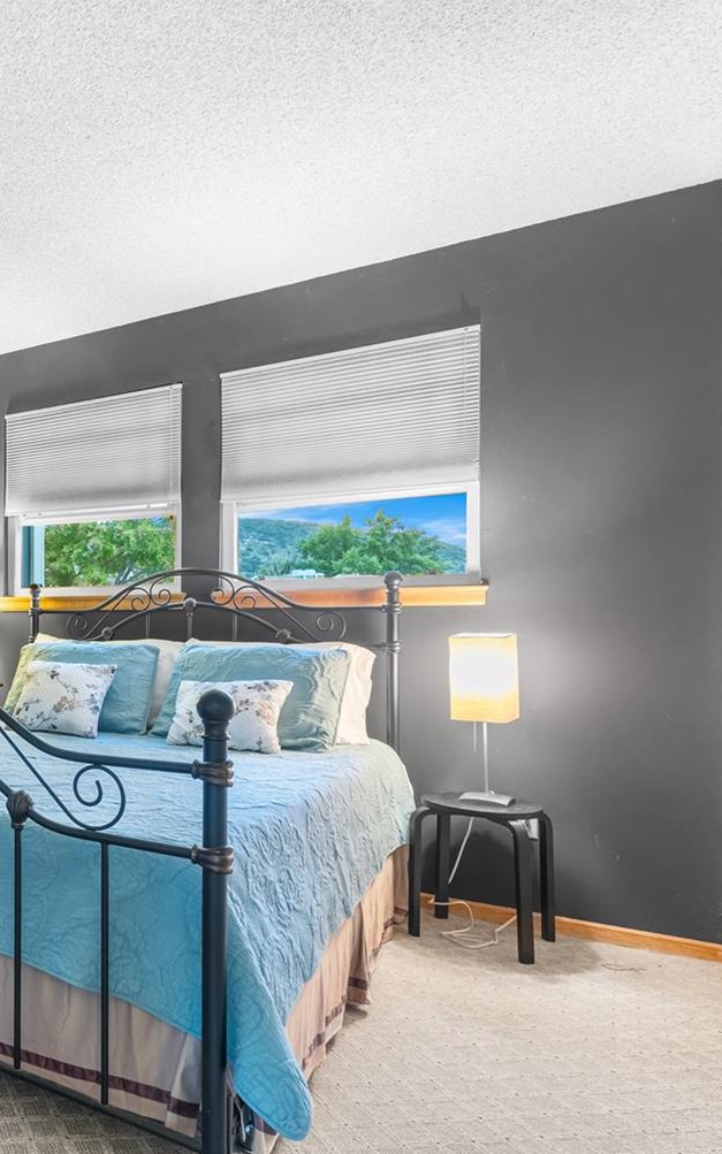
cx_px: -128
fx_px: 844
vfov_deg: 68.7
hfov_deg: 36.6
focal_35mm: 27
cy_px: 606
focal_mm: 16.5
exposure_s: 4
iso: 200
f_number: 8
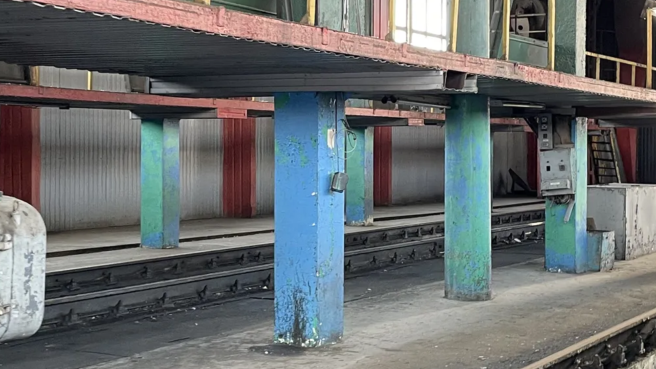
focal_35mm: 68
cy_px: 179
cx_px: 353
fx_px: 1183
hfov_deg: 31.0
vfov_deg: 17.7
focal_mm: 4.2
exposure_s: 1/60
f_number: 1.6
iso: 160
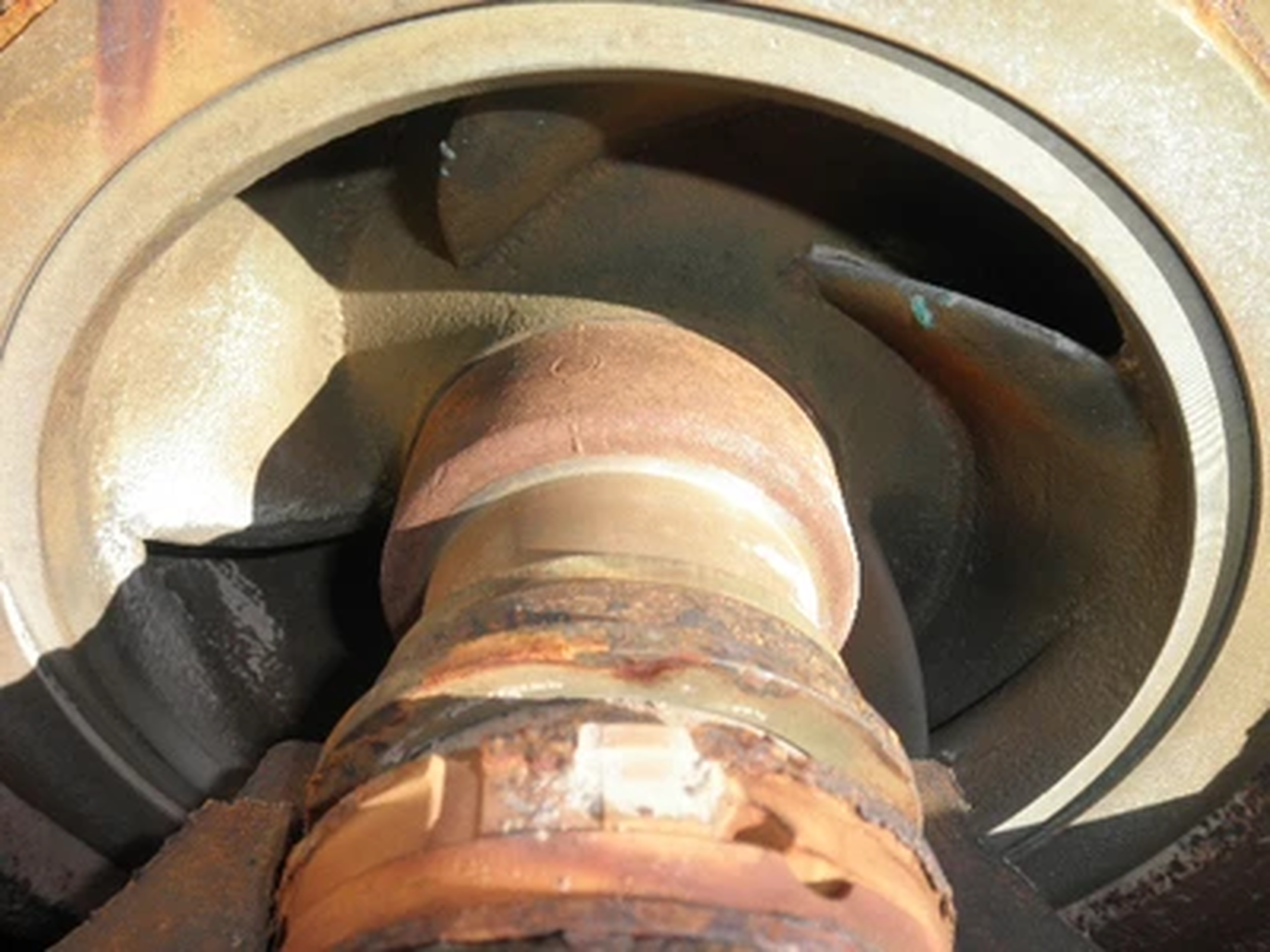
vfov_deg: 49.7
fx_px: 1027
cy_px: 476
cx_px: 635
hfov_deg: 63.4
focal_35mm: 28
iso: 64
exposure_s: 1/50
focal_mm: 5
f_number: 8.5
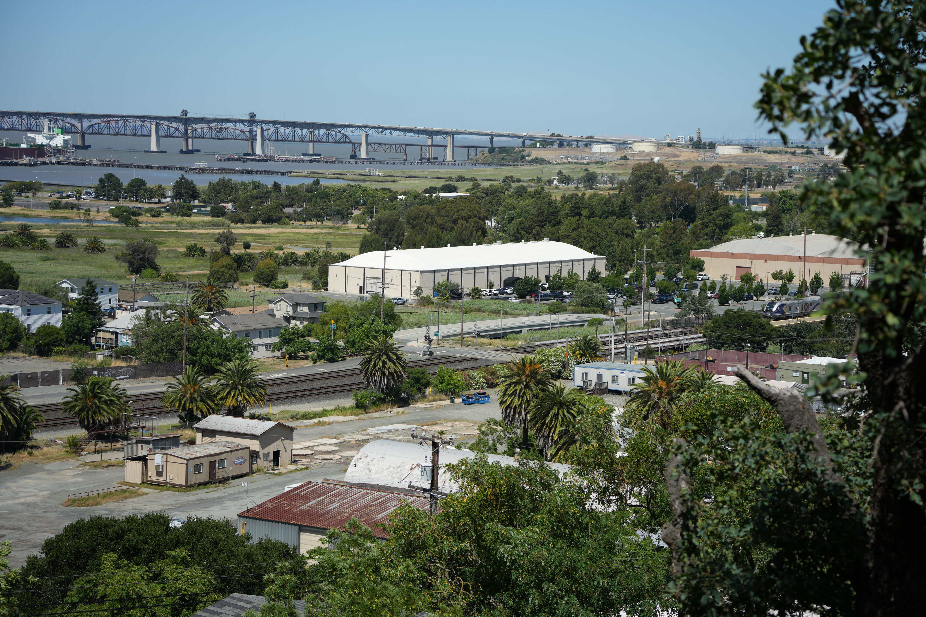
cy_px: 308
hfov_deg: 26.7
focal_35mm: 76
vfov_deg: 17.9
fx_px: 1955
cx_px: 463
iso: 200
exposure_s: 1/1250
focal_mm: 76
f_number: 5
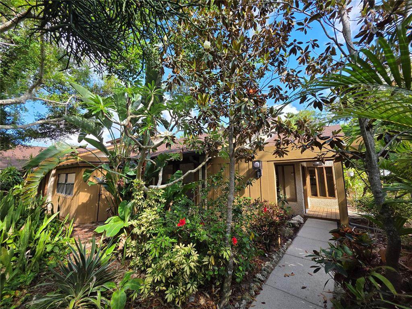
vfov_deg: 89.9
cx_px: 206
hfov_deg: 106.2
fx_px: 155
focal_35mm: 13
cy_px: 154
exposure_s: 1/550
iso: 40
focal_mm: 2.2
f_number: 1.9
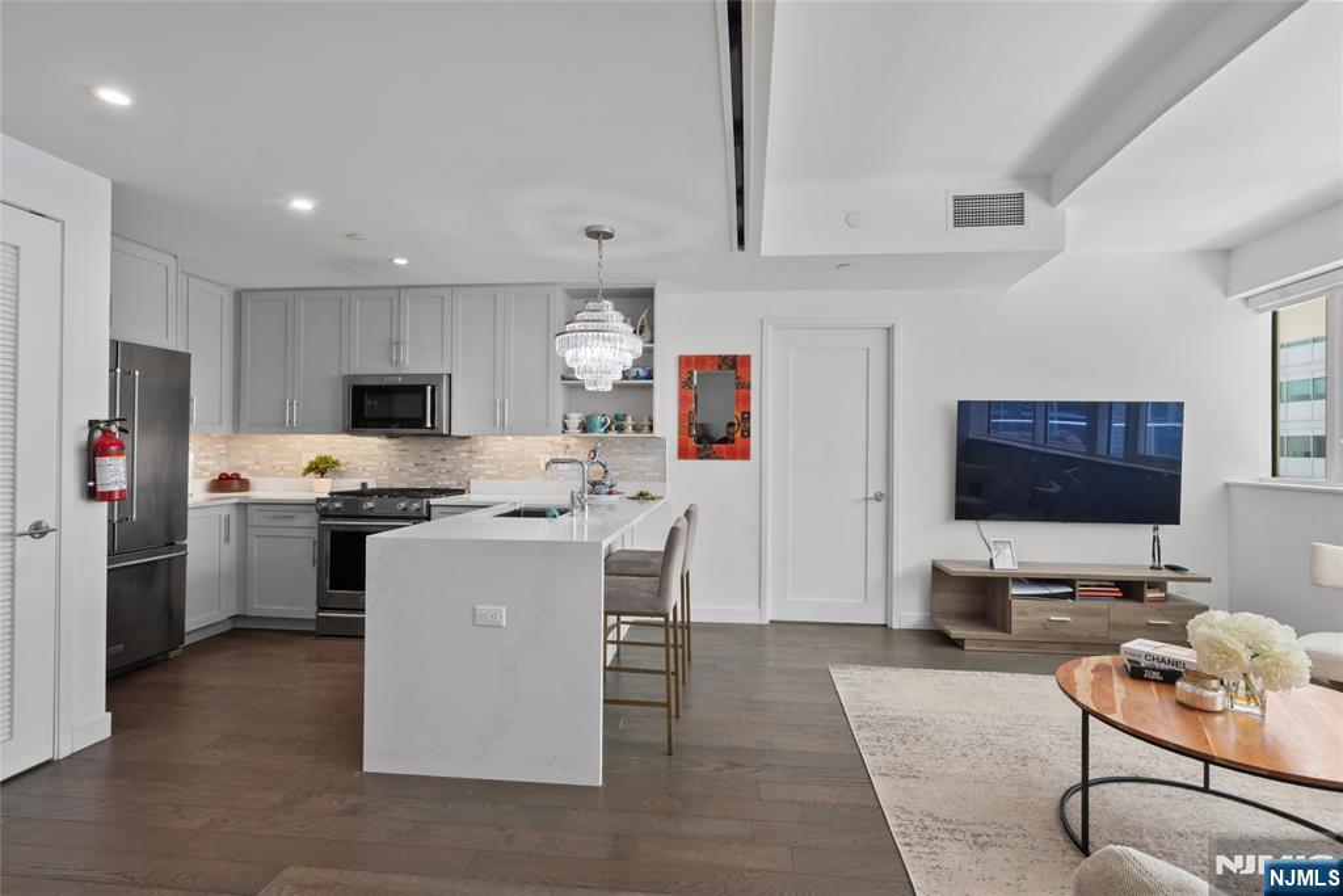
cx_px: 672
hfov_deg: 96.7
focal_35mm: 16
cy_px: 448
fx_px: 597
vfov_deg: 73.8
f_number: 9
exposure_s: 1/3
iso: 250
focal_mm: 16
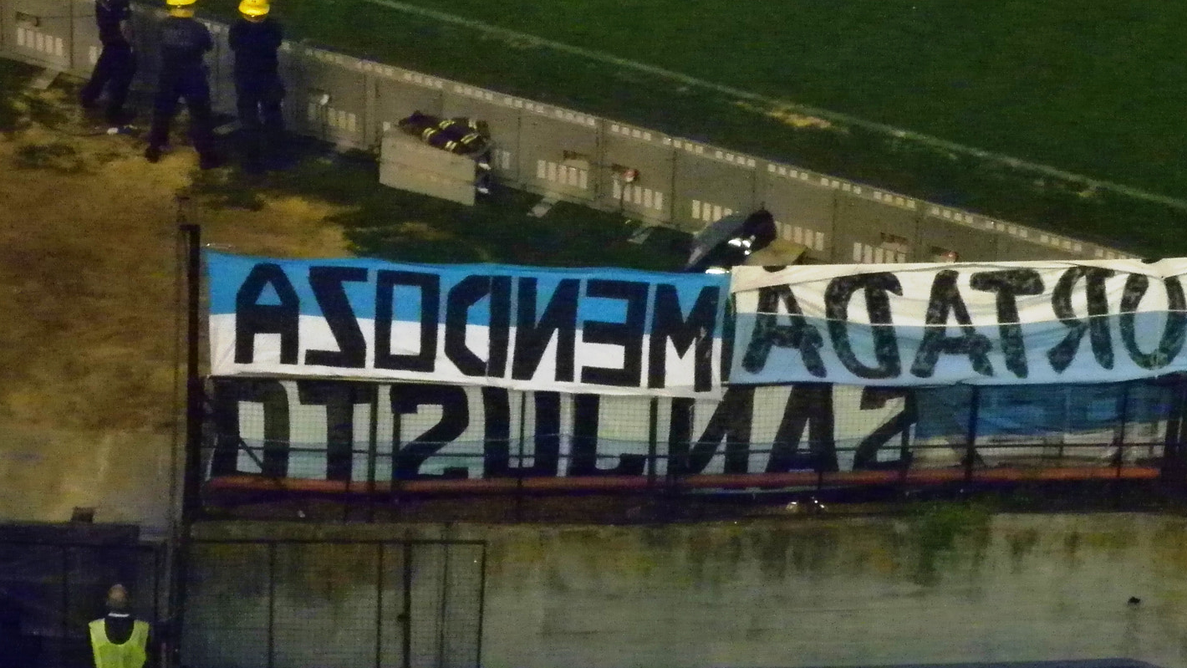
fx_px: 5540
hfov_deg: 12.2
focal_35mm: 176
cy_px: 313
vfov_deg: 6.9
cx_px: 380
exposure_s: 1/125
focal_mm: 20
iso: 800
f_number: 6.2
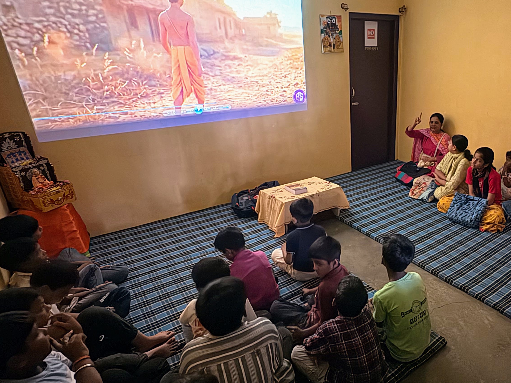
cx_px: 365
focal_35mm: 25
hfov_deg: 66.3
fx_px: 369
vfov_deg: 54.9
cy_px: 191
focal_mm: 2.22
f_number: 2.2
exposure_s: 1/30
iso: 1250
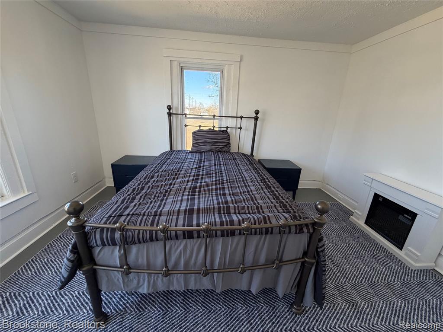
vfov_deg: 85.7
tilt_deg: -17.2
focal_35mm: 14
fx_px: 179
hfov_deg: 102.1
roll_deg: -2.6
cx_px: 222
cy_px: 166
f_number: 2.2
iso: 160
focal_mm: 2.22
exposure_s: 1/121
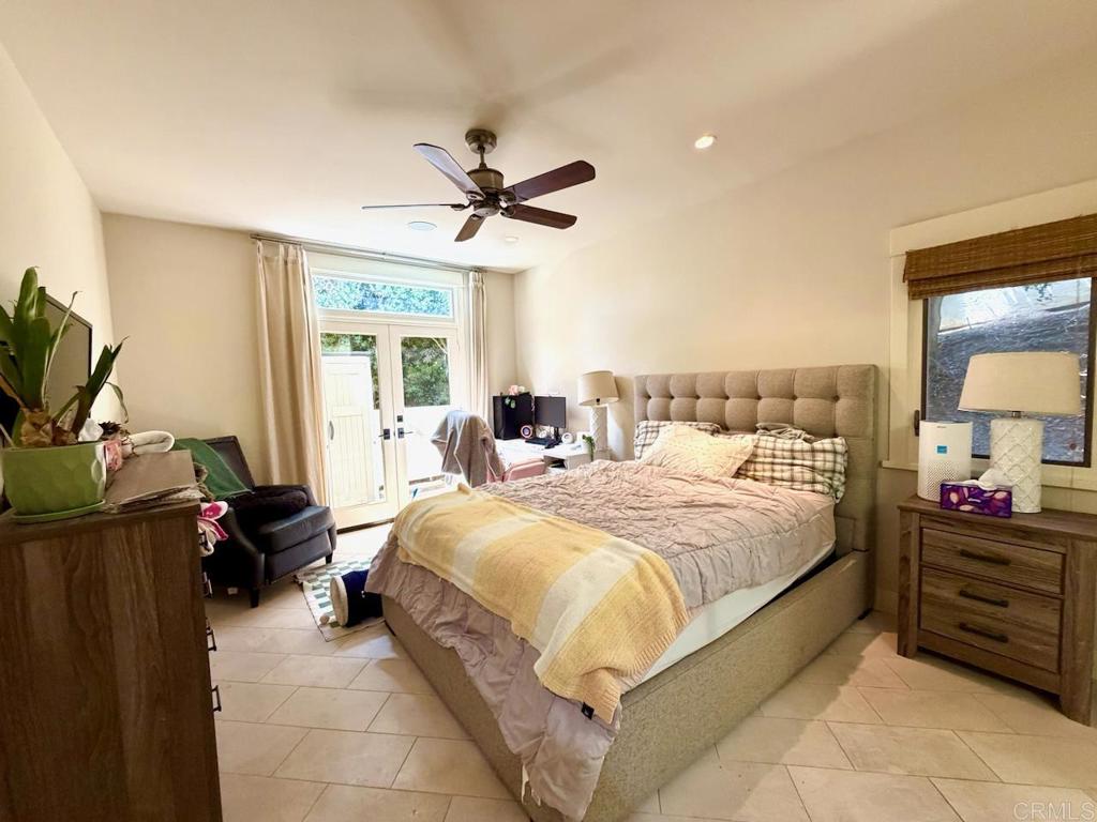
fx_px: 444
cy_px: 411
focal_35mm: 14
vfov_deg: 85.7
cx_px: 548
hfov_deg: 102.1
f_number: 2.2
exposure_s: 1/120
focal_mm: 2.22
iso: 320
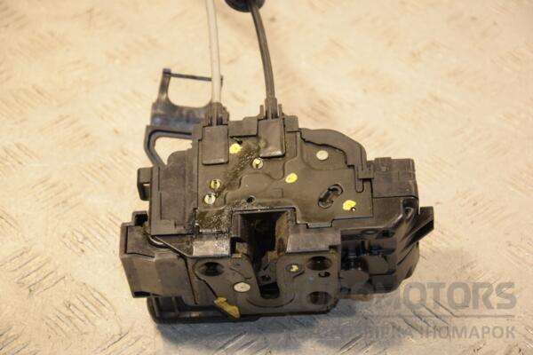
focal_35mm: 112
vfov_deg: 12.2
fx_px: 1665
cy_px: 178
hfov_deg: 18.2
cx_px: 266
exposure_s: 1/160
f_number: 5.3
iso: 800
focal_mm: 75
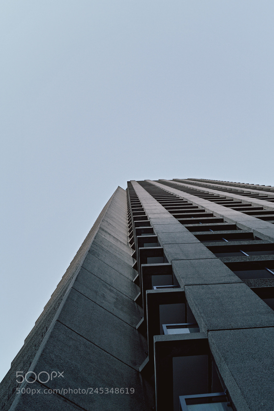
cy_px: 206
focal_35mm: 30
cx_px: 137
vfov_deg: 61.9
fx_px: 343
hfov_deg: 43.6
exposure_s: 1/60
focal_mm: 20
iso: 160
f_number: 4
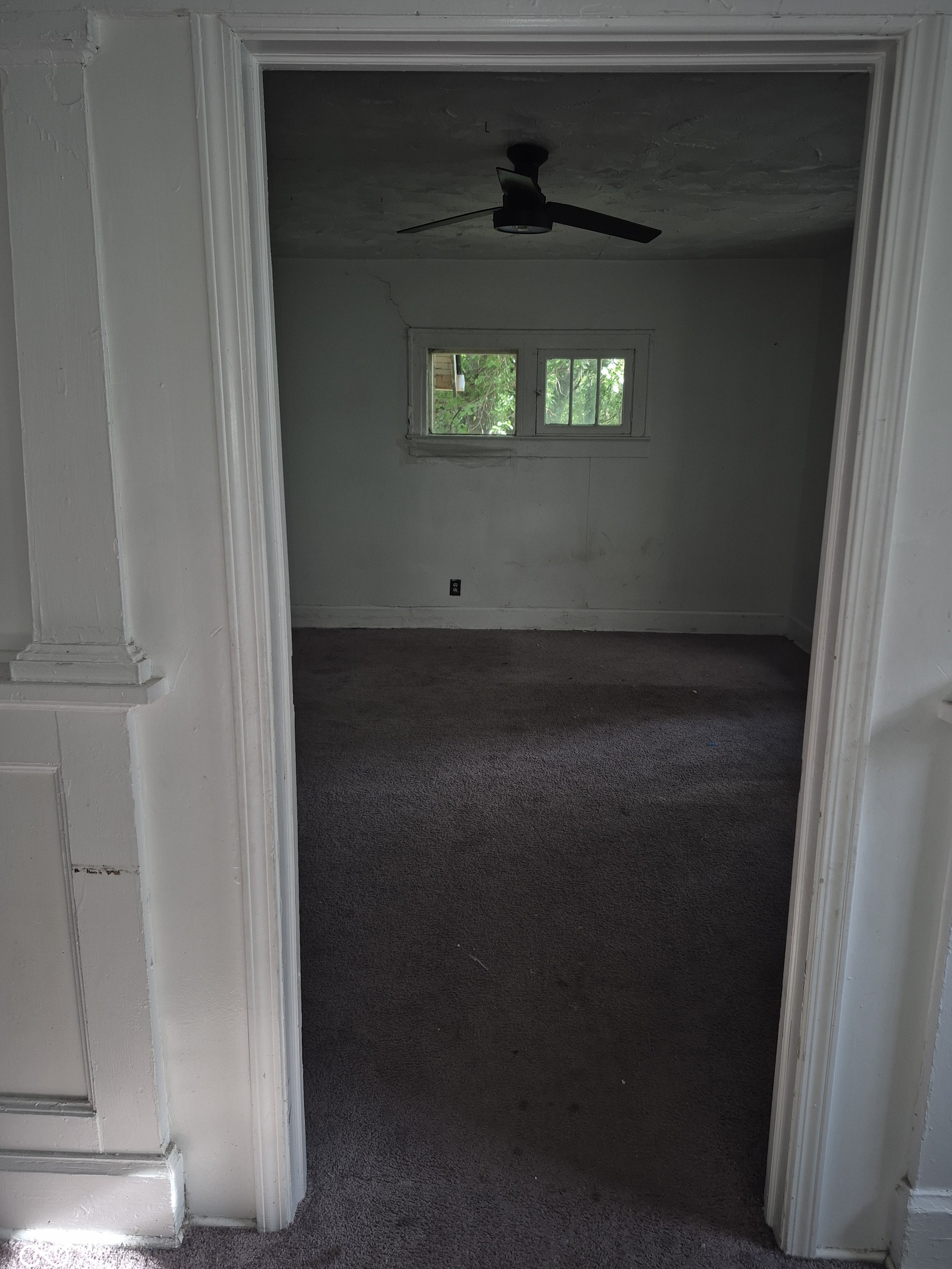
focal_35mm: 24
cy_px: 634
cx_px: 490
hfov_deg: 56.8
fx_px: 880
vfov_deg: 71.6
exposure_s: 1/60
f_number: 1.8
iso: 40
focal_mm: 5.4
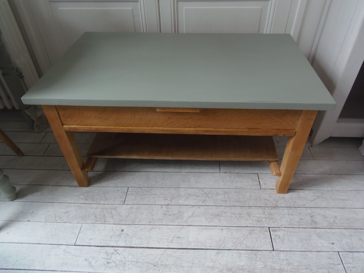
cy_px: 136
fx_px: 252
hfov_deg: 71.6
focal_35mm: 24
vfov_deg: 56.8
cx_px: 182
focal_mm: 4.3
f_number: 2.9
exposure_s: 1/30
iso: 125
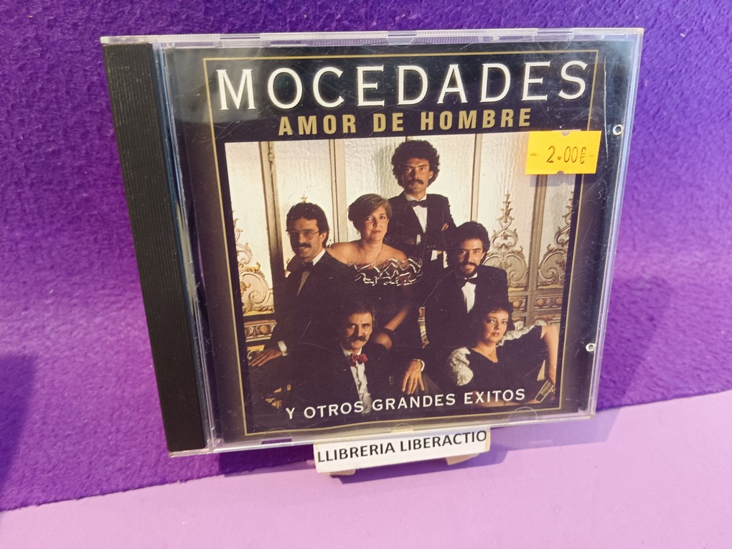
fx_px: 550
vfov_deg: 53.1
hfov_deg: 67.3
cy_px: 274
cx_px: 366
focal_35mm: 26
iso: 1110
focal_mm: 3.96
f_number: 1.8
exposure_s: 1/33.3
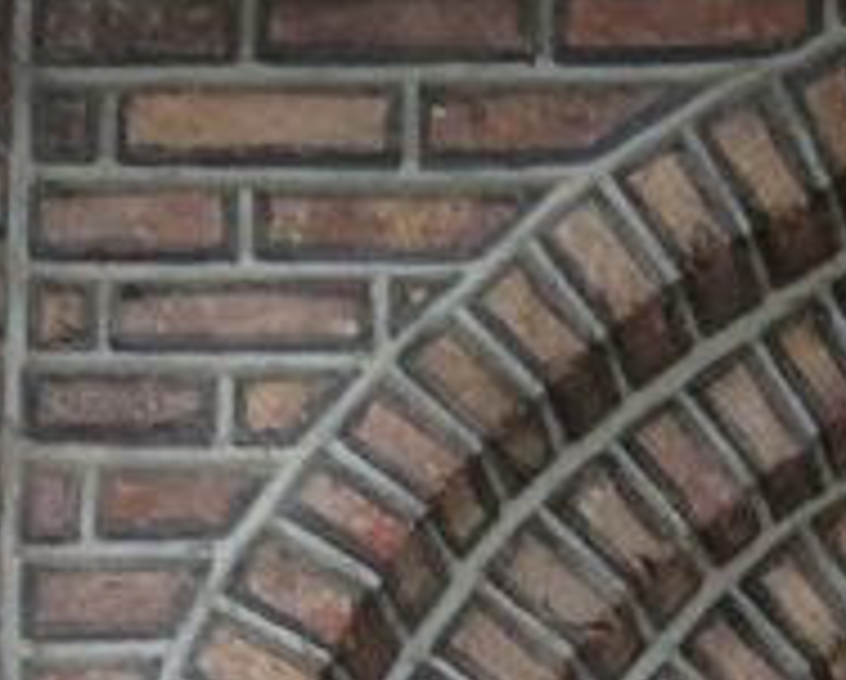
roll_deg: +0.6
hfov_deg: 11.8
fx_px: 3862
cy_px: 2085
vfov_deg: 8.4
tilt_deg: +2.9
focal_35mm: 154
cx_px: 1382
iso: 64
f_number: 2.2
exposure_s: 1/100
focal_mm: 4.15
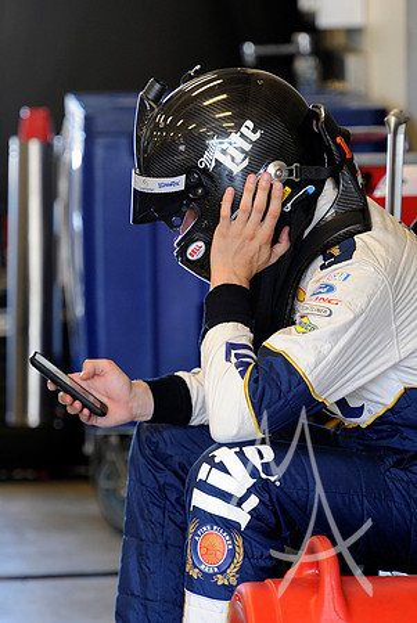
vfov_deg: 9.3
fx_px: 3813
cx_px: 208
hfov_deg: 6.3
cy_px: 312
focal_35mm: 220
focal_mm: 220
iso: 1000
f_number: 4
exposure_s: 1/125
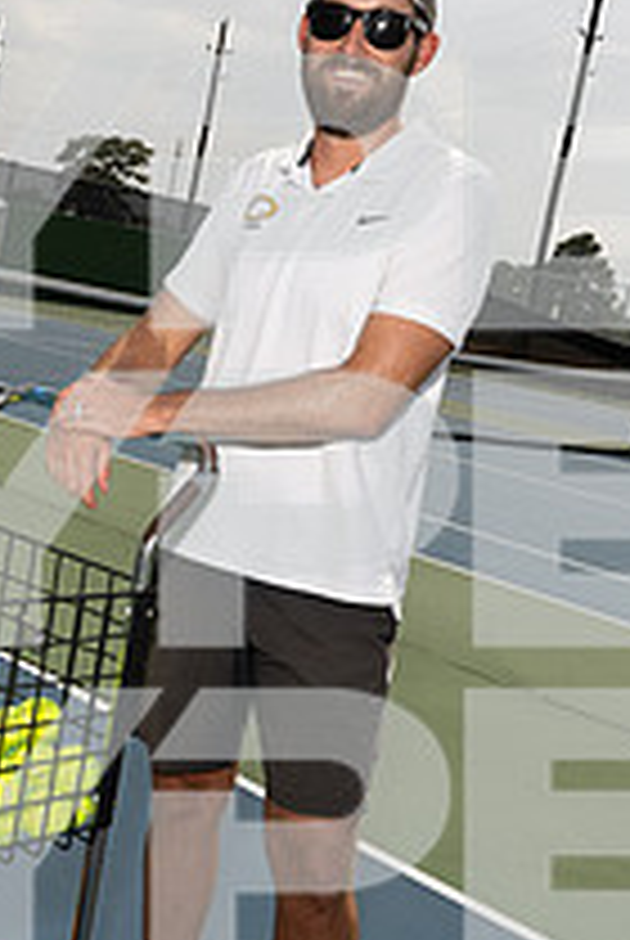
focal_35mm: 58
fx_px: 1517
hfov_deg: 23.1
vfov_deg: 34.4
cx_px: 108
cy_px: 513
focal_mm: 27
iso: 100
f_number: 10
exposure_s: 1/250
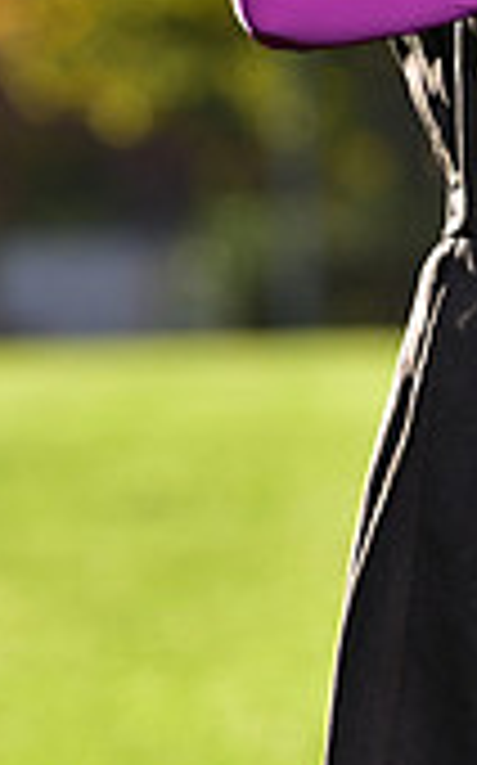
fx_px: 14501
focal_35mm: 696
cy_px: -166
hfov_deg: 1.9
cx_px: 736
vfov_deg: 3.0
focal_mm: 200
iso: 80
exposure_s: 1/250
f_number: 5
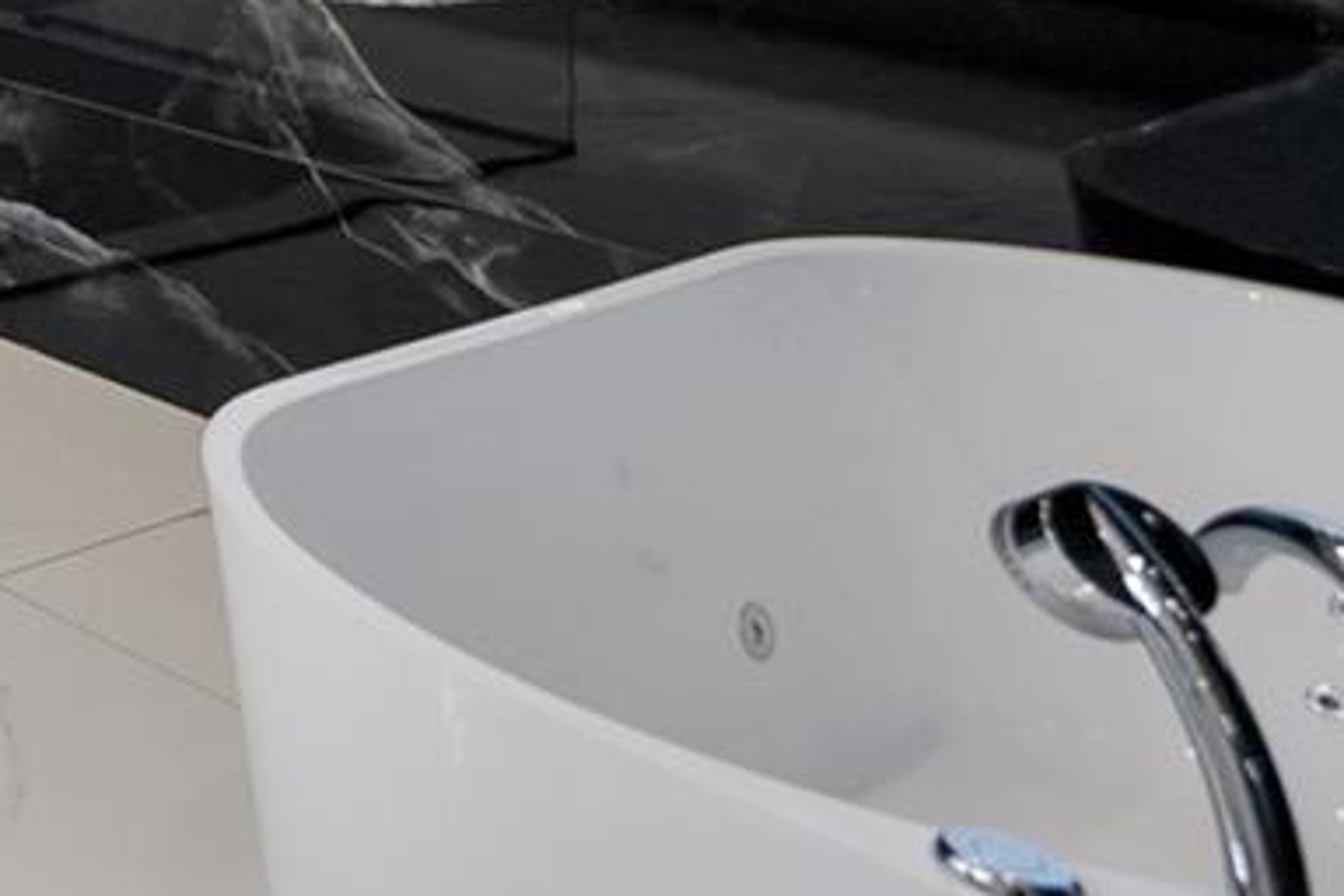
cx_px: -1270
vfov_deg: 22.8
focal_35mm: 50
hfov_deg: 20.2
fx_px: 1867
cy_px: -385
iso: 640
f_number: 4
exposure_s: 1/50
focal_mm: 12
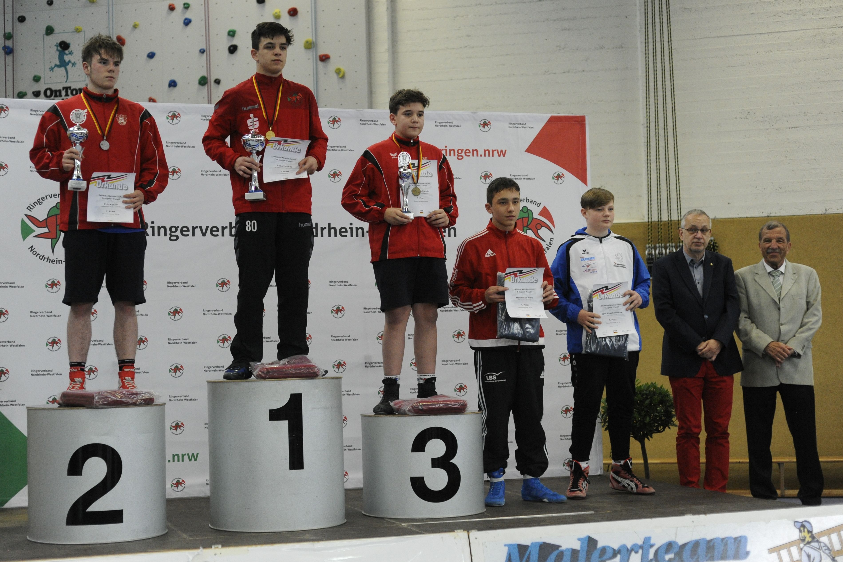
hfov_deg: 39.6
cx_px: 422
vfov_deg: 27.0
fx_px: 1171
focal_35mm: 50
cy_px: 281
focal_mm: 50
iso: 3200
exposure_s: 1/2500
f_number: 2.8
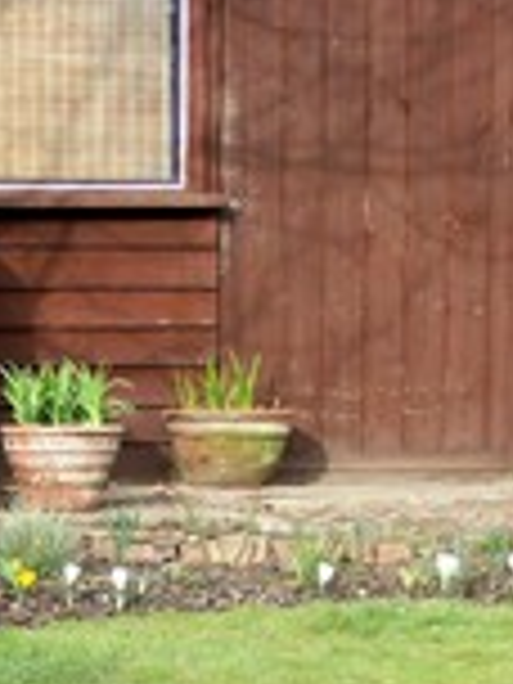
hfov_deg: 9.0
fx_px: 3201
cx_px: -220
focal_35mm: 162
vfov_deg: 12.0
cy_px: 765
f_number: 3.4
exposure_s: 1/294
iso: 80
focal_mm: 9.4
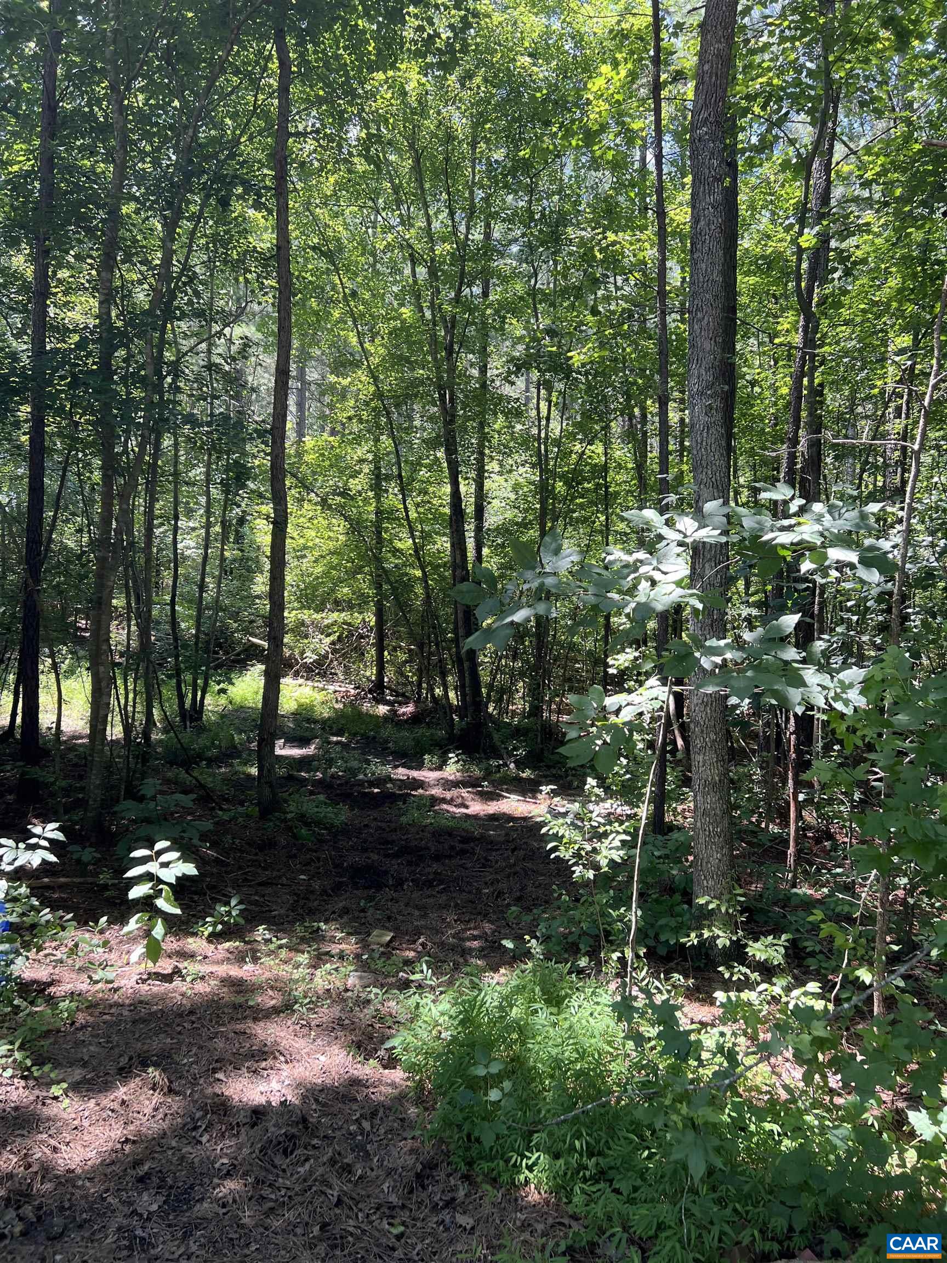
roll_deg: -0.5
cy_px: 632
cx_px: 474
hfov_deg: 53.1
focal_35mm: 26
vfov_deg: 67.3
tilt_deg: +0.2
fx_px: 948
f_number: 1.5
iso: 40
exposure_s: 1/167
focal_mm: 5.7
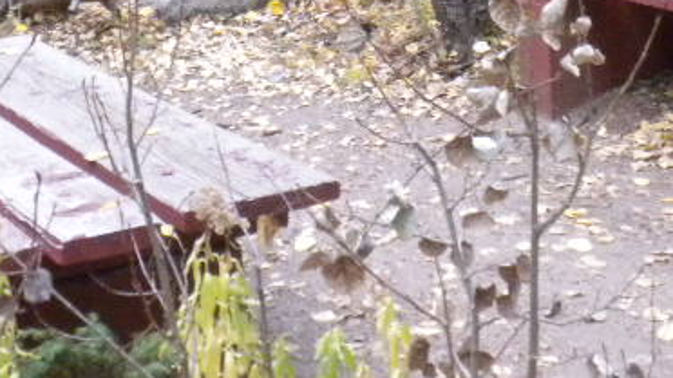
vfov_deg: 10.4
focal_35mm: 111
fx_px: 1980
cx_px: 302
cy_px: -269
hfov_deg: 19.3
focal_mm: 6.6
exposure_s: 1/162
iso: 400
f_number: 3.5
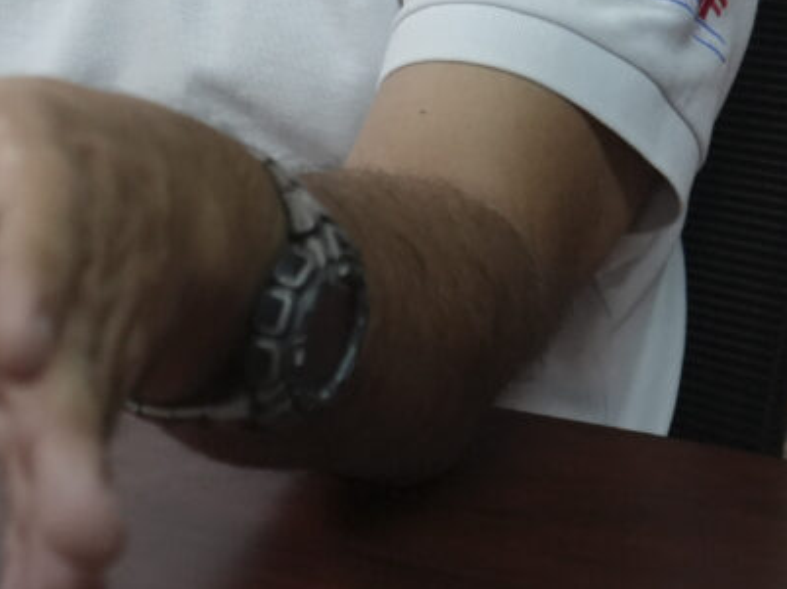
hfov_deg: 15.7
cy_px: -270
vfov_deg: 11.5
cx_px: 92
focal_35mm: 124
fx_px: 2817
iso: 4000
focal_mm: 32
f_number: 4
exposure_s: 1/160
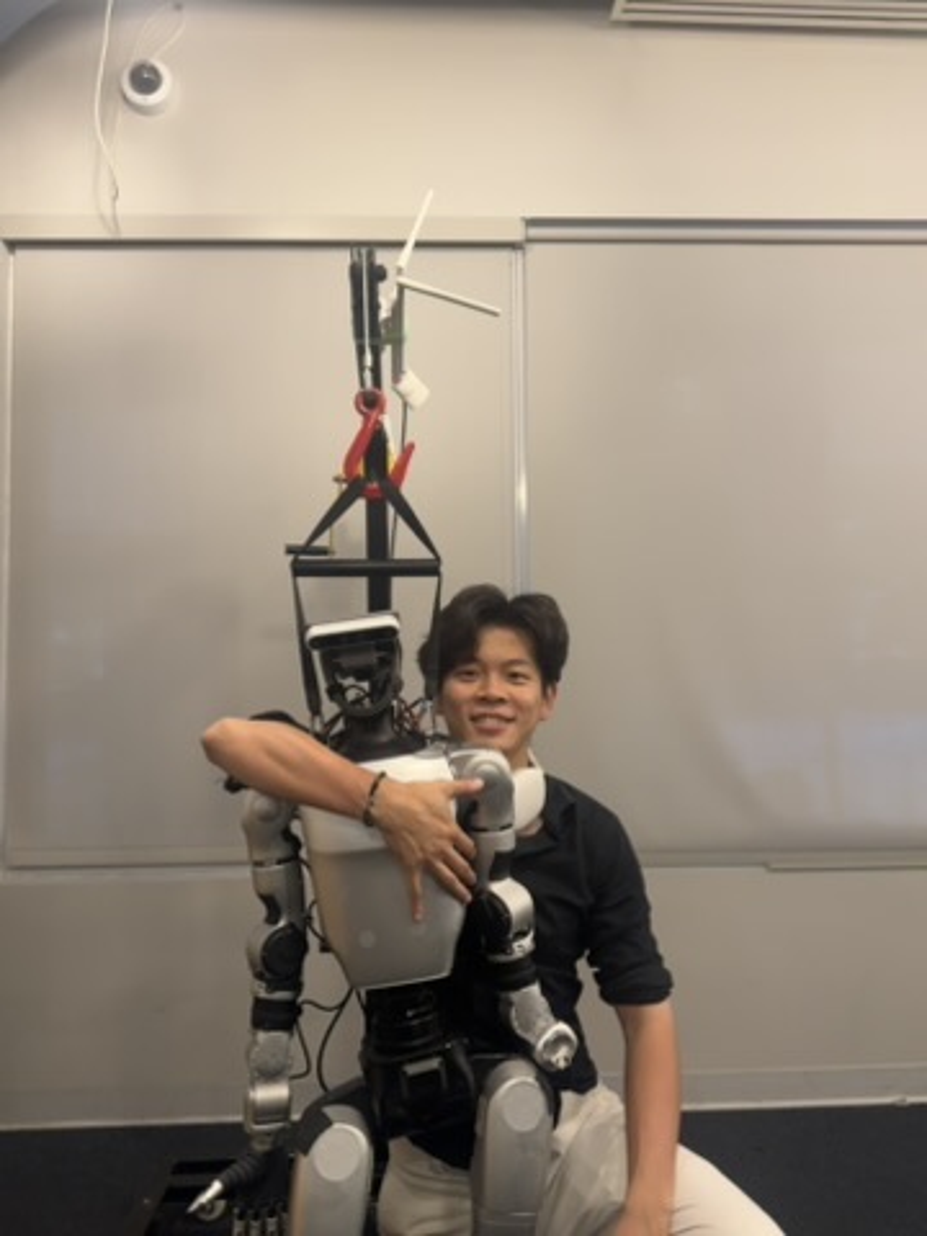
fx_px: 857
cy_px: 618
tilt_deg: +4.4
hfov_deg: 56.8
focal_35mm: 24
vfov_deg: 71.6
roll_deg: +0.6
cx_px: 464
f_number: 1.78
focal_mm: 6.76
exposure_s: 1/60
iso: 400
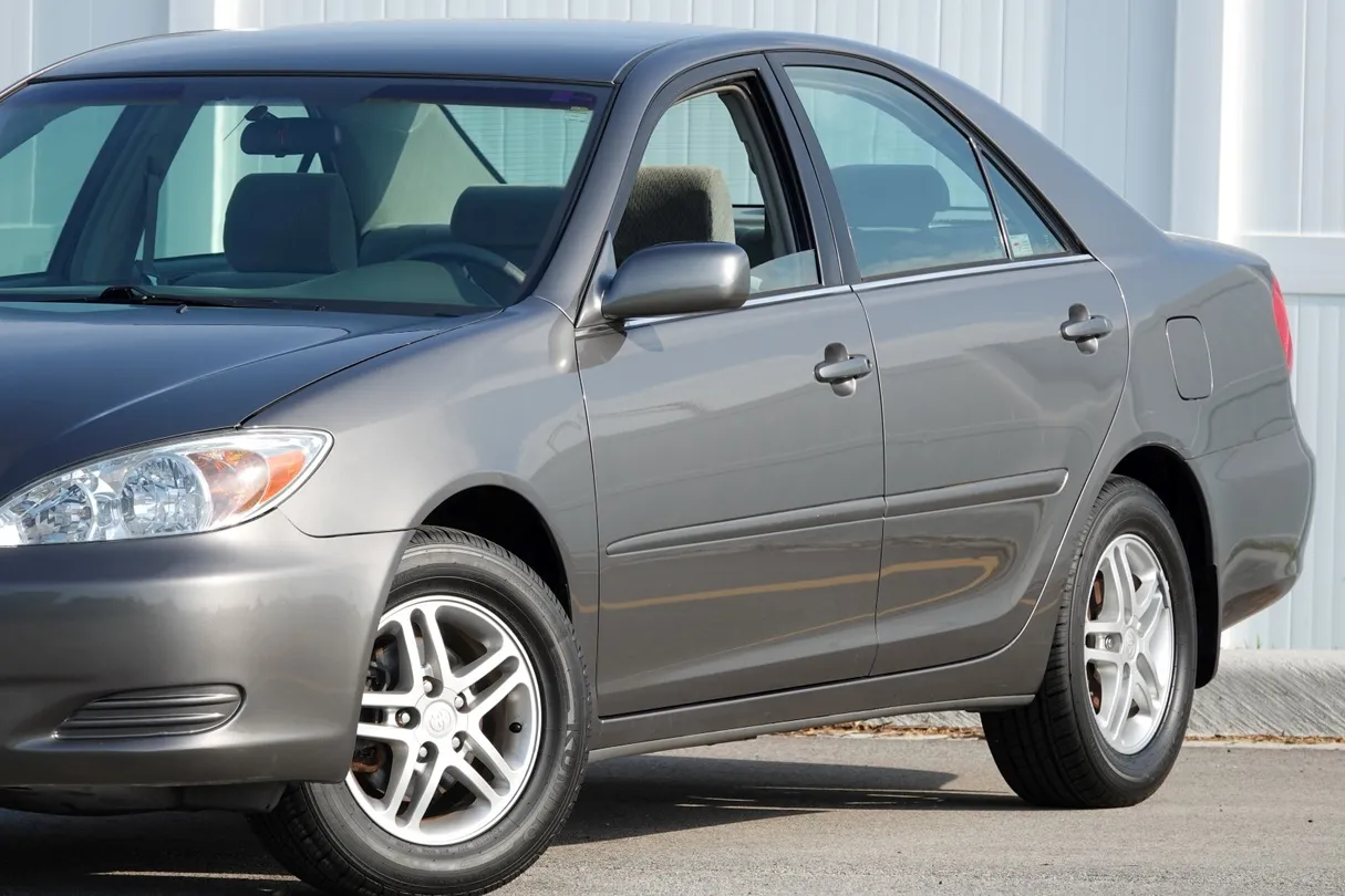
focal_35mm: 300
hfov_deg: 6.9
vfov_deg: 4.6
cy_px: 448
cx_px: 672
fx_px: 11207
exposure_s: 1/500
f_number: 4
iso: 100
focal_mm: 110.13
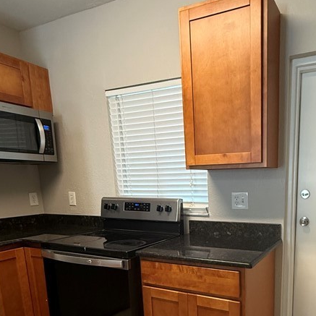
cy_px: 240
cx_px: 224
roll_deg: +1.0
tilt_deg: -10.1
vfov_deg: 52.9
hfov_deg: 53.9
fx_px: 300
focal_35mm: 29
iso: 250
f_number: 2.2
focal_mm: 2.22
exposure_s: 1/60
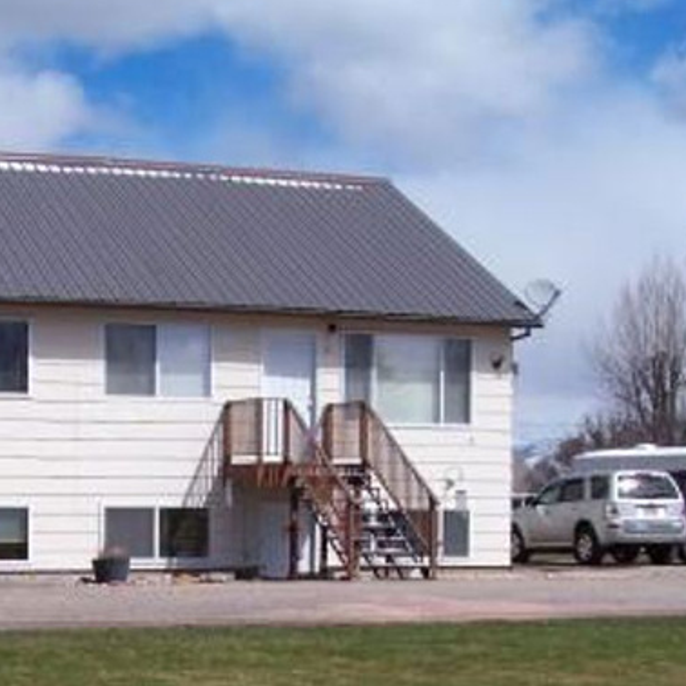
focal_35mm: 79
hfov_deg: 21.5
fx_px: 1771
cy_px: 673
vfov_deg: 21.2
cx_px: 83
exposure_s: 1/1000
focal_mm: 5.85
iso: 64
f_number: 4
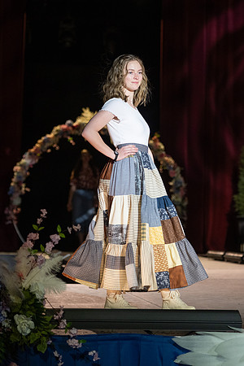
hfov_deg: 10.6
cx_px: 164
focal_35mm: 130
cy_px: 184
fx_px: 1319
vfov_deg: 15.8
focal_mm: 85
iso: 1000
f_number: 2.8
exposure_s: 1/800
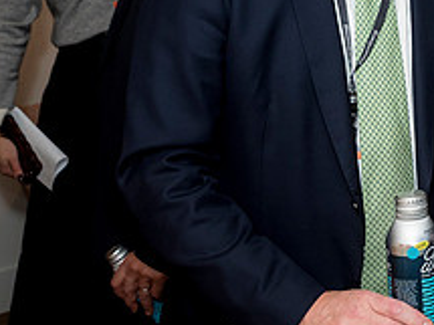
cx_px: 604
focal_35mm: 76
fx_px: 952
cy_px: -26
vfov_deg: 18.7
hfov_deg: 22.3
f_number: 5
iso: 800
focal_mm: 24
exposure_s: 1/125
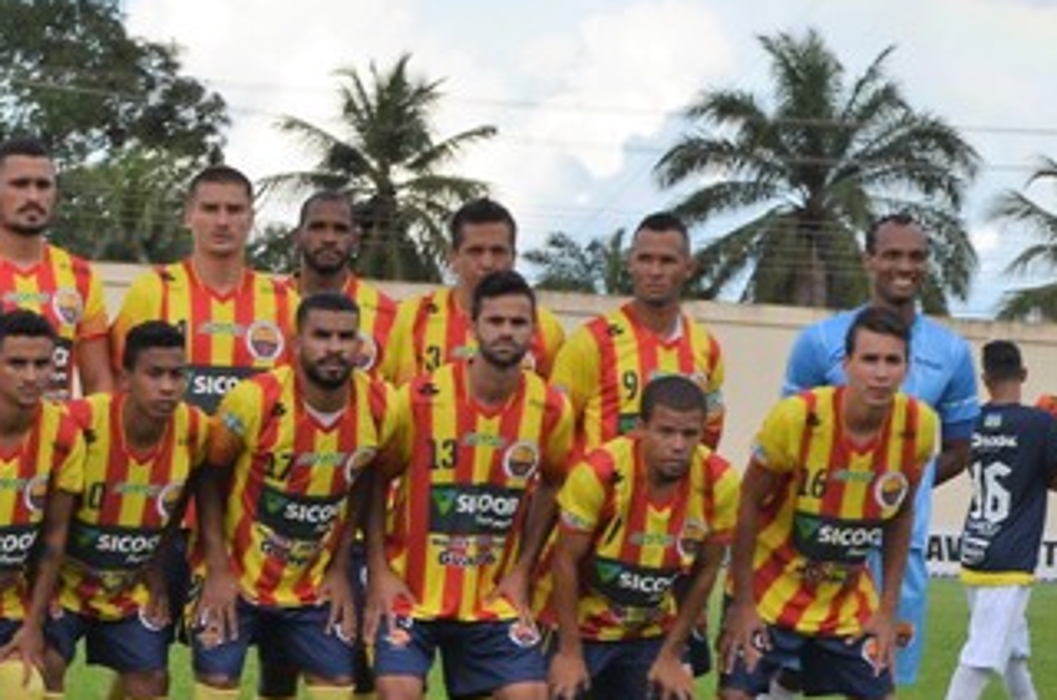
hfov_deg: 19.0
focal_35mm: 105
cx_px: 17
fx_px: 3077
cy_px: 353
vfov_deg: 13.0
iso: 100
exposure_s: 1/200
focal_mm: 35
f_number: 7.1
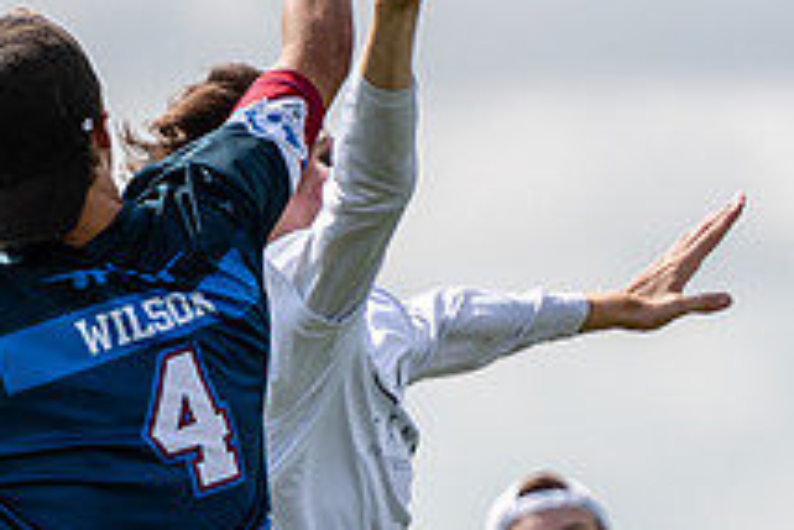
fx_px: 25689
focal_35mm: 1164
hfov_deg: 1.8
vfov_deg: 1.2
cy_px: 390
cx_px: 332
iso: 100
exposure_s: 1/1600
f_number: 2.8
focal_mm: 200
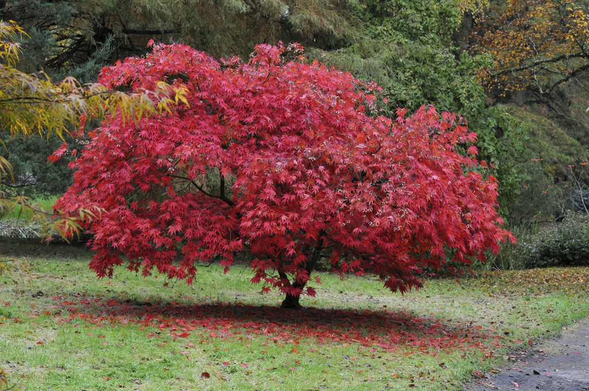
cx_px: 294
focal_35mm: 90
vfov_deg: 15.1
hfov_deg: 22.6
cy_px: 196
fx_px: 1471
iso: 400
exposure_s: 1/100
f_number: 8
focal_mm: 60
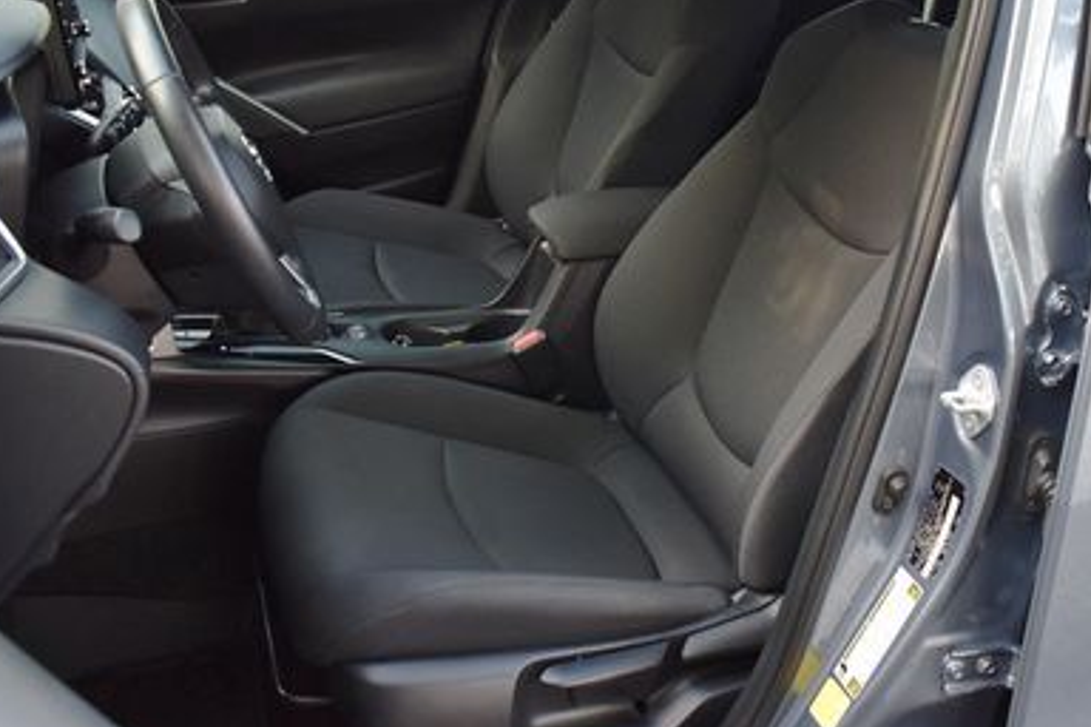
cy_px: 229
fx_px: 1364
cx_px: 753
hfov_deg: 42.8
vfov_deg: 29.6
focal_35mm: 45
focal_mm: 18
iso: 720
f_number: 3.5
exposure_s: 1/250
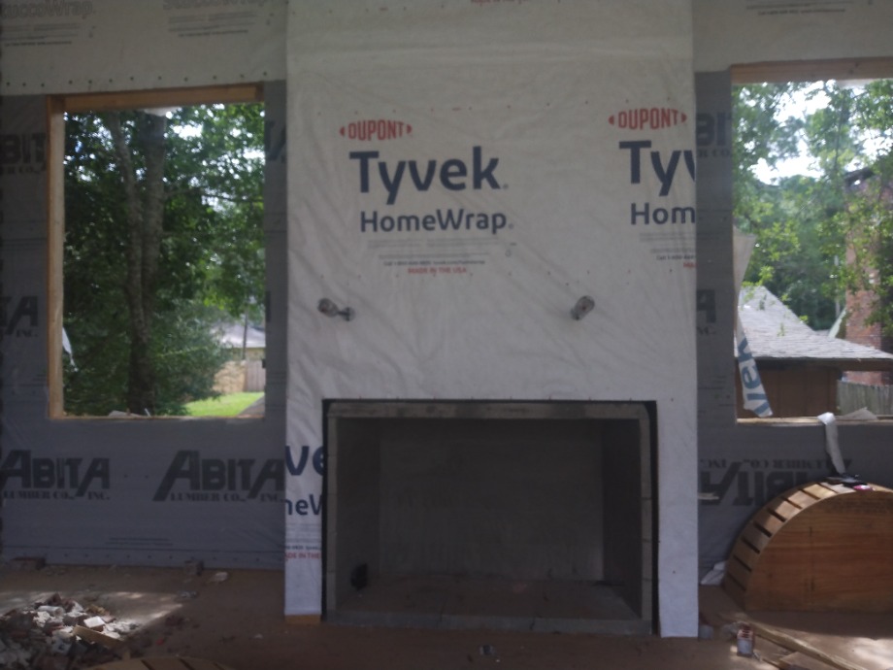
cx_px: 446
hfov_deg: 81.7
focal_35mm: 20
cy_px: 335
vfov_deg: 66.0
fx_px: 516
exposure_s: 1/170
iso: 100
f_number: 2
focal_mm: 3.54
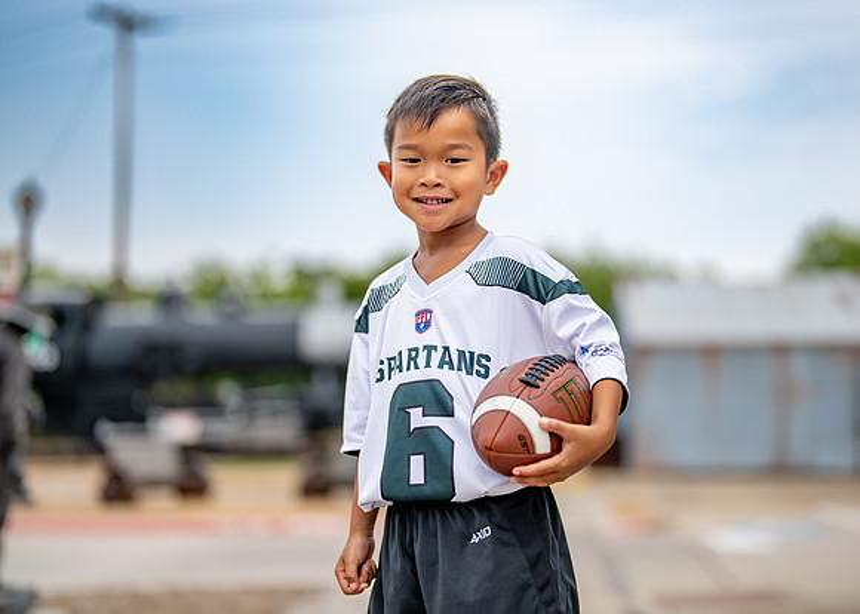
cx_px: 460
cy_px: 313
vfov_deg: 23.0
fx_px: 1508
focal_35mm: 62
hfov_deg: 31.8
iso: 200
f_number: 1.2
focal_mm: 50
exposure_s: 1/2500
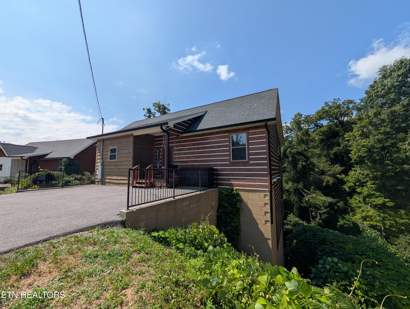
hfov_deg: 110.5
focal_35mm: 12
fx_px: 142
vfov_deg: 94.6
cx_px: 205
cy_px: 154
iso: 51
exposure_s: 1/3663
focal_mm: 2.02
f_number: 1.7
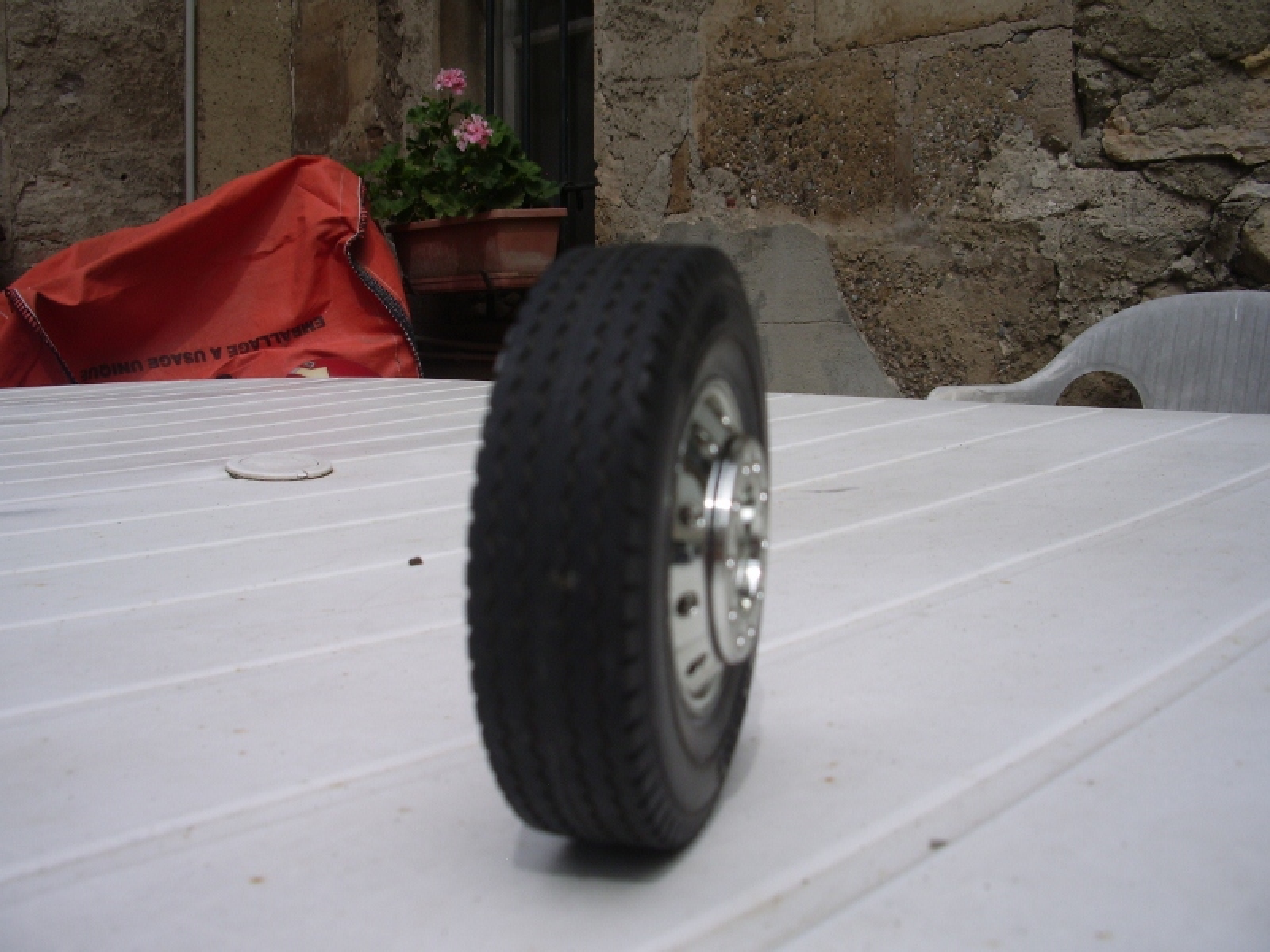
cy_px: 476
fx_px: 1284
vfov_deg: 40.7
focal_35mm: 35
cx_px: 635
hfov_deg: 52.6
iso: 50
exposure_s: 1/250
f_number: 4.3
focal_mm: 5.8
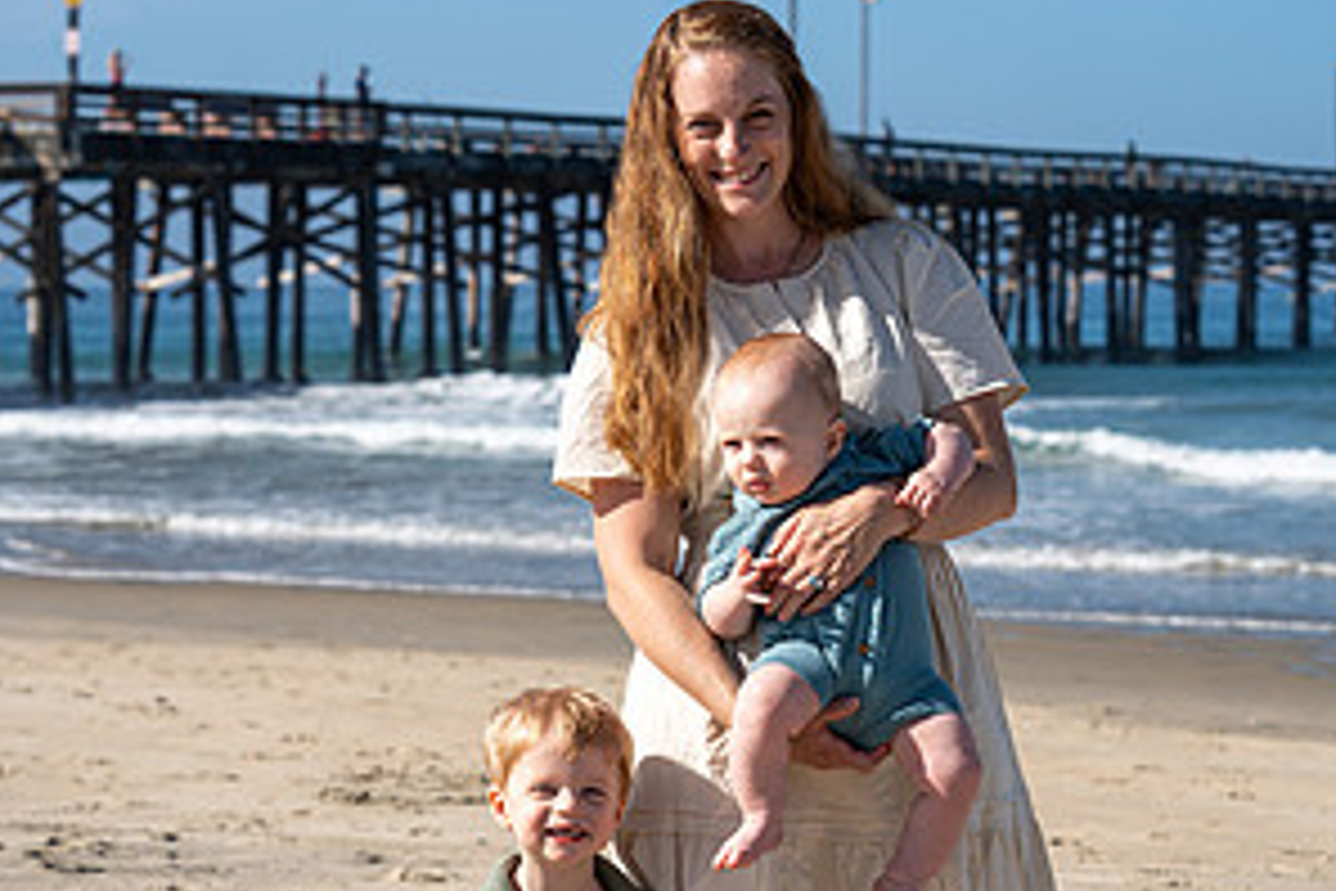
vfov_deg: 12.2
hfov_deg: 18.3
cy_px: 662
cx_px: 670
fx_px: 4156
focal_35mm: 112
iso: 160
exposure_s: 1/640
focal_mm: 74
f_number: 6.3
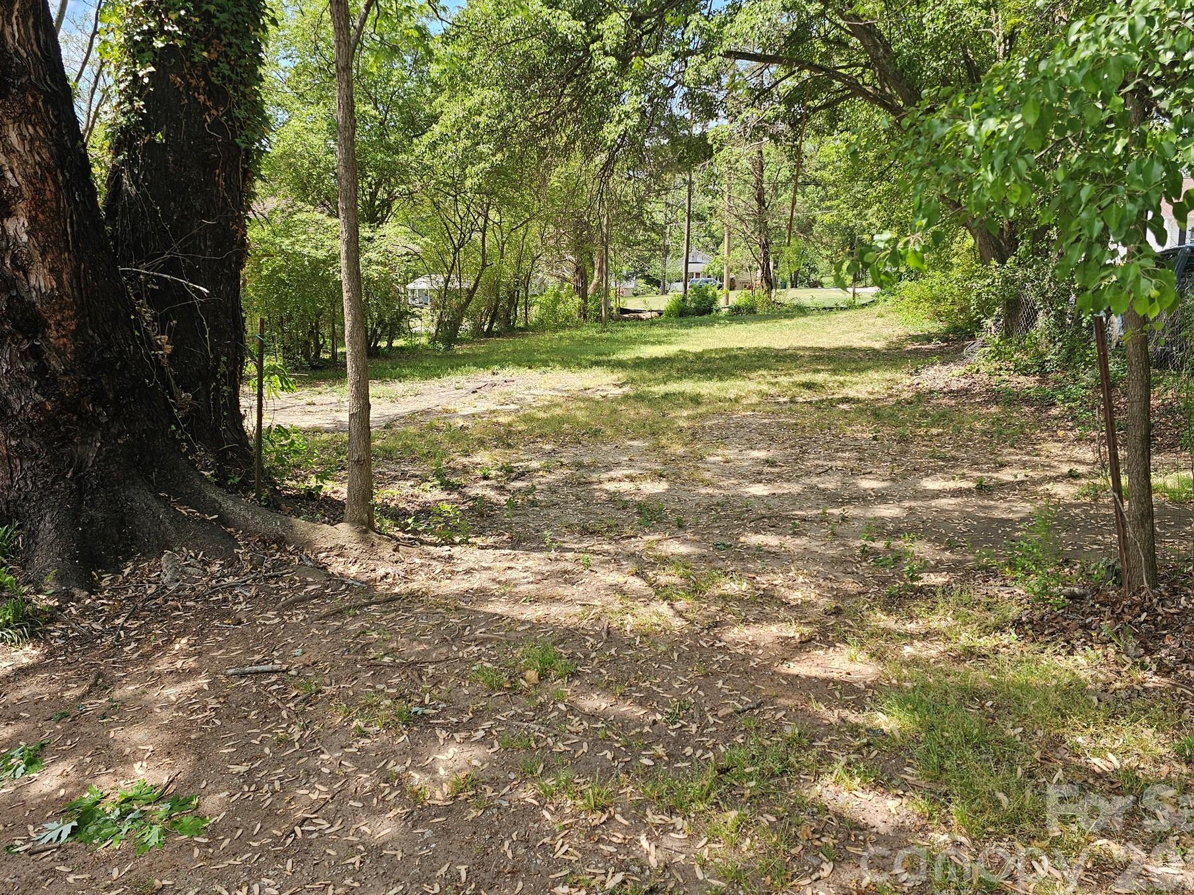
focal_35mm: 26
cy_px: 408
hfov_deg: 67.3
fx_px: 897
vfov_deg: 53.0
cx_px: 582
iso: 12
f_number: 1.7
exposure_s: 1/180
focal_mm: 6.3
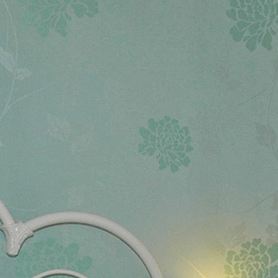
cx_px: 189
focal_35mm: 160
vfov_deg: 10.8
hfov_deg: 10.9
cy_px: 313
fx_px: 1454
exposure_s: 1/60
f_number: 4.5
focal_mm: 18
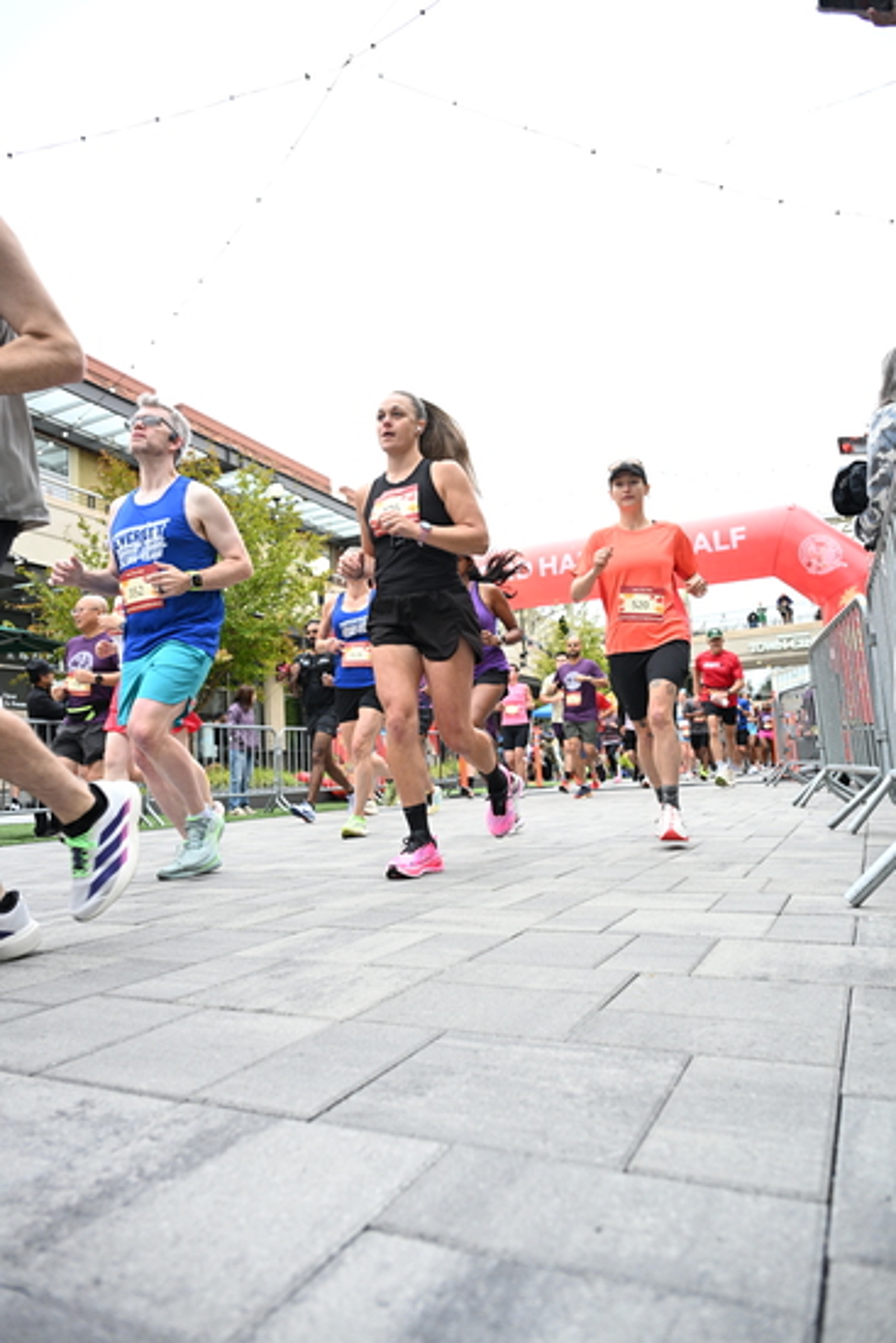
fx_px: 895
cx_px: 448
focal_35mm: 24
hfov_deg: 53.2
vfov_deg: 73.7
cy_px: 672
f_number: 4
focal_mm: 24
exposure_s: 1/640
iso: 2000
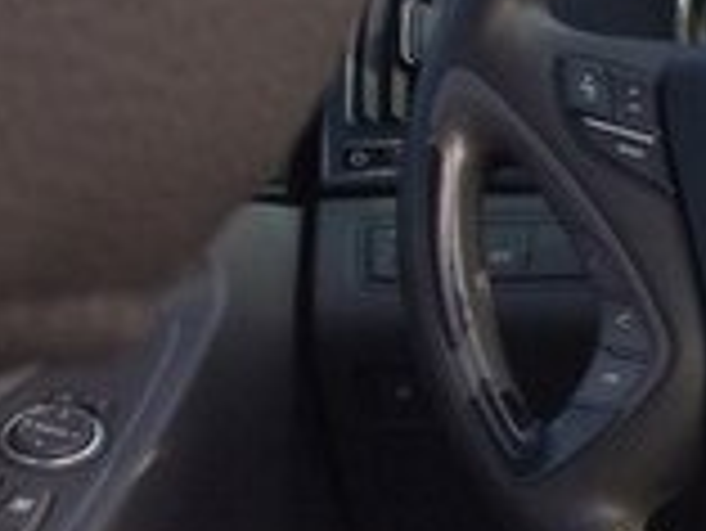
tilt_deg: -11.1
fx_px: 2490
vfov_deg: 12.1
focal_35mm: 122
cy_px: 52
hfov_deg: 13.9
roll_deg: +2.5
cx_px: 1376
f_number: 2.2
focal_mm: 4.15
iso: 32
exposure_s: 1/366
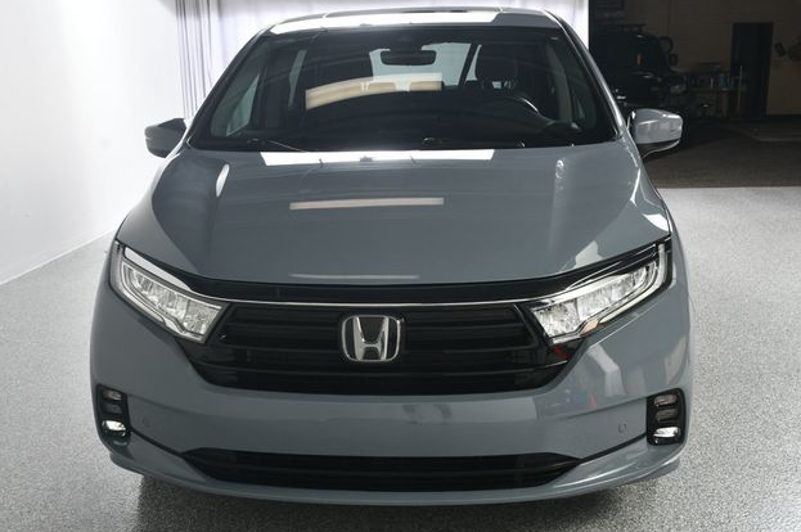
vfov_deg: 35.9
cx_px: 391
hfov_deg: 51.9
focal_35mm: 37
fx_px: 822
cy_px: 267
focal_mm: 24
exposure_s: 1/160
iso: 100
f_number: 9
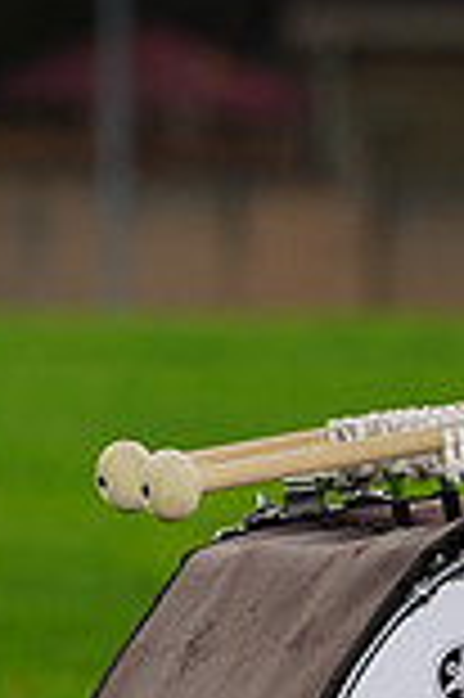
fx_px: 18600
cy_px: 892
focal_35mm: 960
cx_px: 590
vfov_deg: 2.1
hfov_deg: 1.4
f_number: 8
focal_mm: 256
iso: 160
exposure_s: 1/160
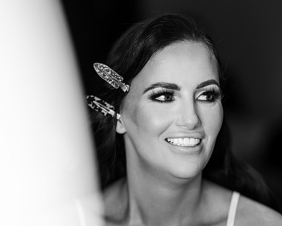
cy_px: 115
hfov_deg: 15.1
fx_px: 1060
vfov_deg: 12.2
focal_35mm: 127
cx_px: 88
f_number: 2
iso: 400
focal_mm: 85
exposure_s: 1/200
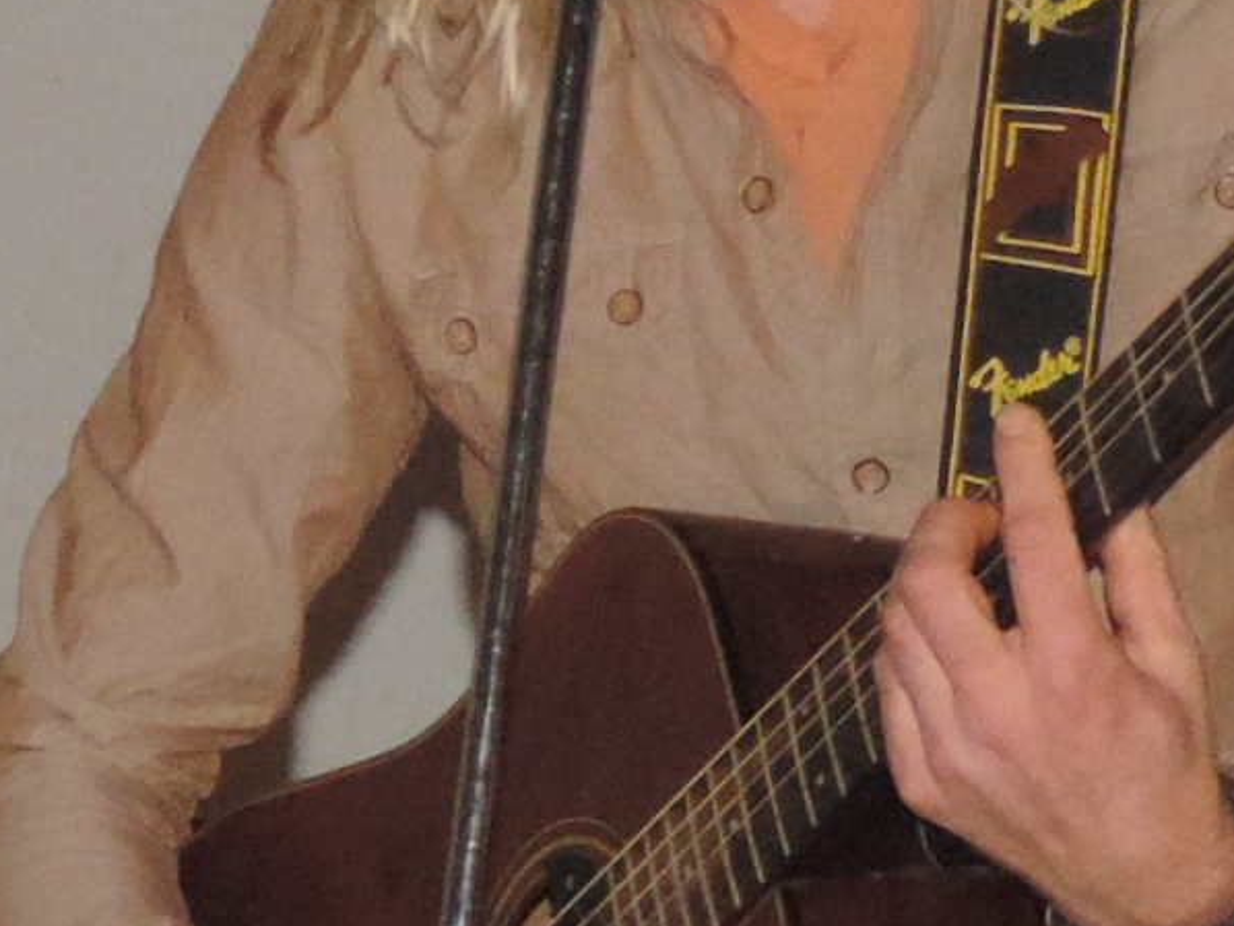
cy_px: 1114
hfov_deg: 5.2
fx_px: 13623
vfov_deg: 3.9
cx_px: -483
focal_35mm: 382
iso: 800
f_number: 3.9
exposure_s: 1/160
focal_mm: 12.4
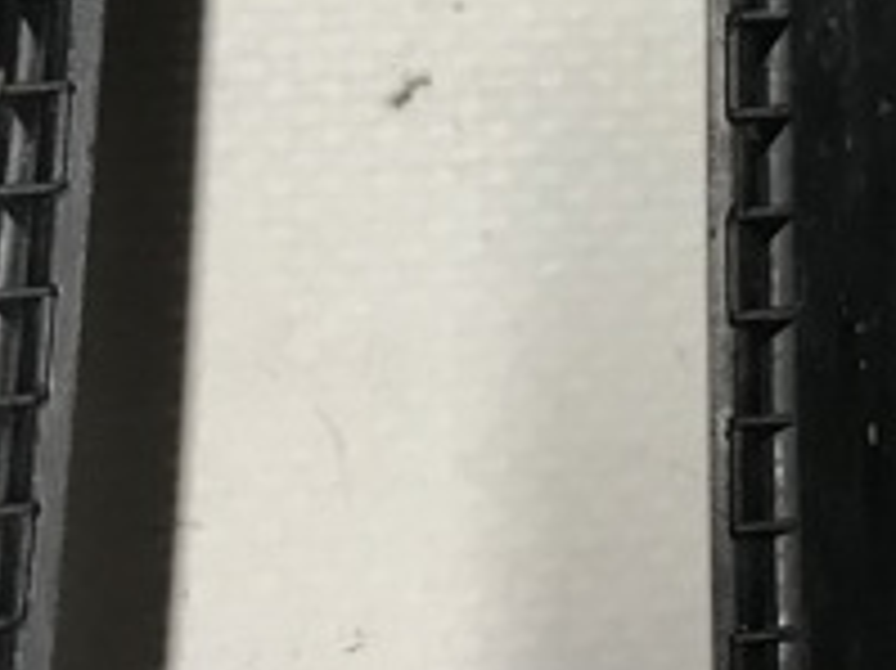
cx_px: 1004
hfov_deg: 20.7
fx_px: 2328
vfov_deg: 15.0
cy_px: -384
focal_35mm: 90
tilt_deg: -69.4
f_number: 1.8
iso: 40
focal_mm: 3.99
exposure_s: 1/33
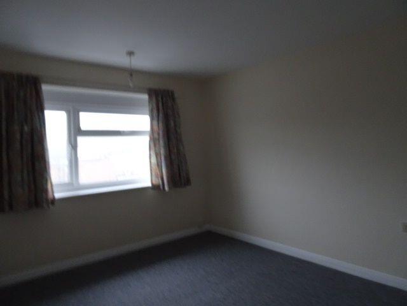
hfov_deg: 71.6
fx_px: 282
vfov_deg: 56.8
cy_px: 153
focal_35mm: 24
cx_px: 204
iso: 500
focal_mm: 4.1
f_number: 3.5
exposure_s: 1/30
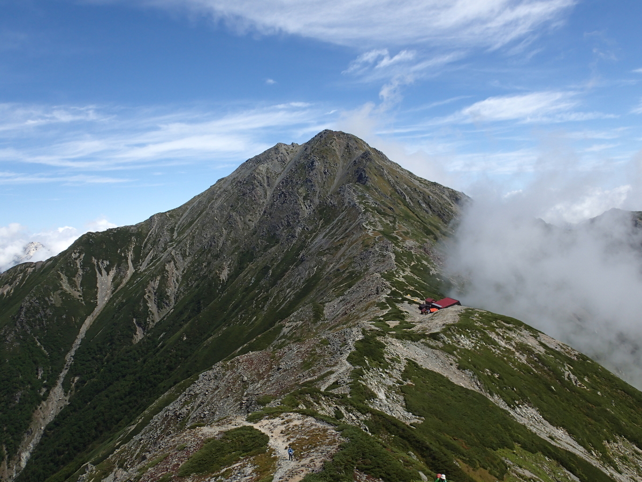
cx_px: 321
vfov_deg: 44.2
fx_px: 593
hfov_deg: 56.8
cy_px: 241
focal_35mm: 32
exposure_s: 1/200
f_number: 9
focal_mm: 5.87
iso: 100
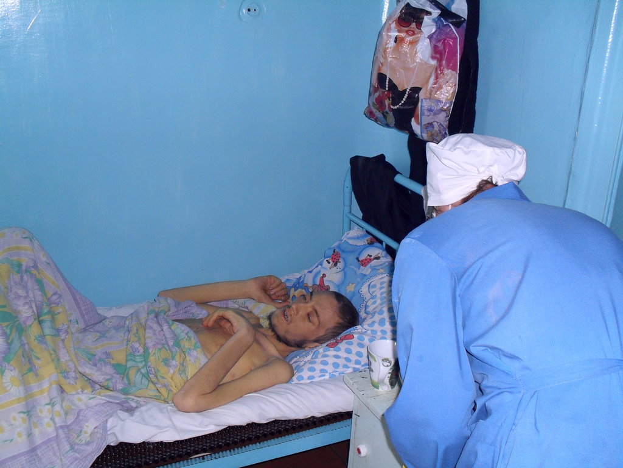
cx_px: 312
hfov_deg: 52.6
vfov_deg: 40.7
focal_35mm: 35
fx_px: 630
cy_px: 234
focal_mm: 6.3
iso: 200
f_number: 3.2
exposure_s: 1/45
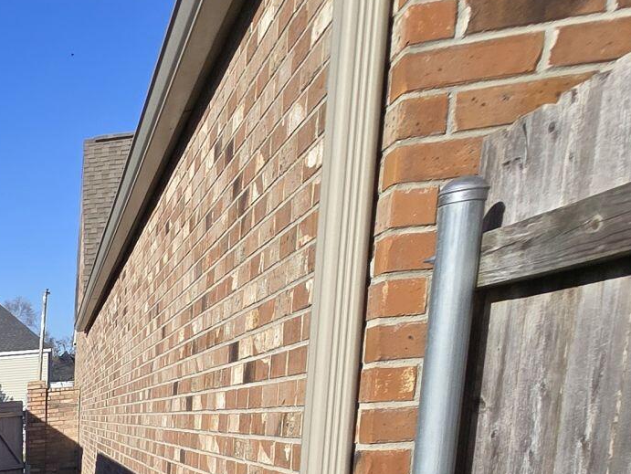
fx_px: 857
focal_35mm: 47
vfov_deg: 26.4
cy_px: 611
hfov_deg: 27.1
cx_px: -333
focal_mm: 2.2
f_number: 2.2
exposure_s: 1/1973
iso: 50
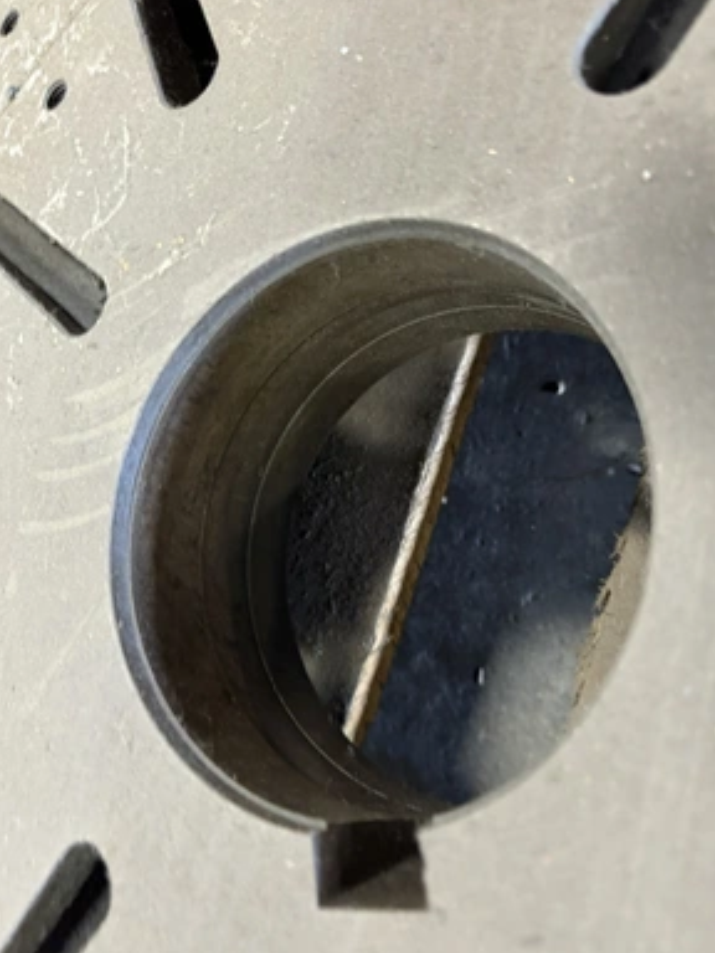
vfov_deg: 69.4
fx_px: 689
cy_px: 484
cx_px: 362
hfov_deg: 54.9
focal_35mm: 25
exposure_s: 1/40
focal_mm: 6.76
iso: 1000
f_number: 1.78
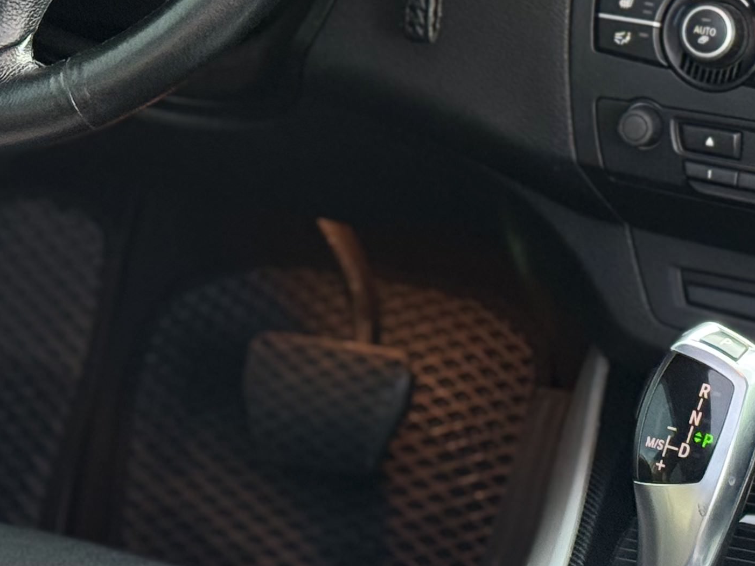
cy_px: -122
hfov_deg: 14.3
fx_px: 3010
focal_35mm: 138
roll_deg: +0.6
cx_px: 446
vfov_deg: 10.6
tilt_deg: -16.3
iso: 200
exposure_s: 1/60
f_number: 1.78
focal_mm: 6.76
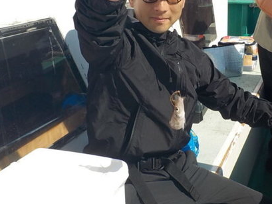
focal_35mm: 47
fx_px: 369
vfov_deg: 30.8
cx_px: 185
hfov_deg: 39.9
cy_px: 85
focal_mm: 4.1
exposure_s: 1/1600
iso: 125
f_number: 3.3
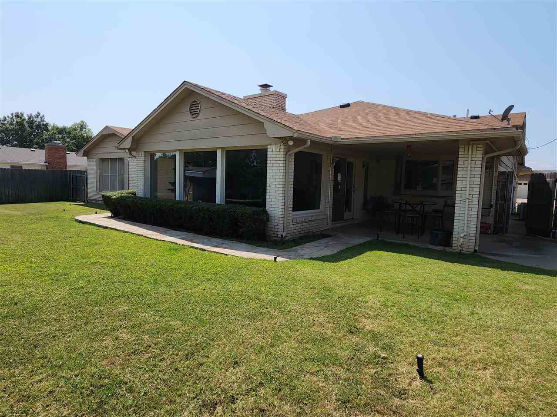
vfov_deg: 89.9
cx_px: 278
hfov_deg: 106.2
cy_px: 208
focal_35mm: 13
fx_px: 209
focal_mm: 2.2
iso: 50
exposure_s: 1/2643
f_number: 2.2
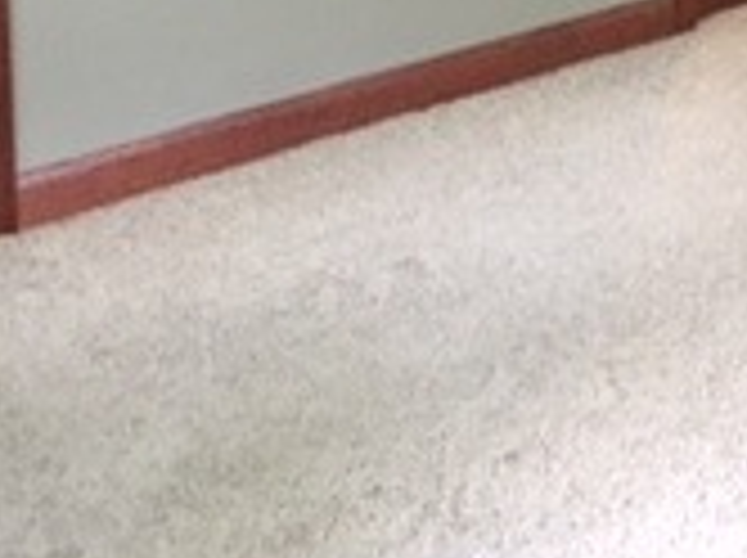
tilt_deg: -9.2
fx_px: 2413
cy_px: -400
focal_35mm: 112
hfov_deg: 17.3
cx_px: 711
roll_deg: +0.0
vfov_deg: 12.2
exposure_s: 1/30
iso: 250
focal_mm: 4.15
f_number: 2.2
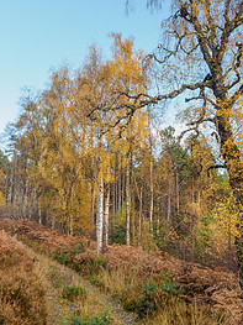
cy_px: 109
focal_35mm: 41
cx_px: 129
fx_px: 384
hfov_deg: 35.1
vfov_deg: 45.1
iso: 500
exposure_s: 1/50
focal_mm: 12
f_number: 5.6
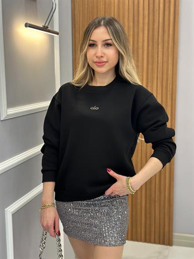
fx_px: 359
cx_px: 97
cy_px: 130
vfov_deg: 39.7
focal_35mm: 48
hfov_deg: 30.3
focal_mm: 6.86
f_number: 1.78
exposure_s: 1/100
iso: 160
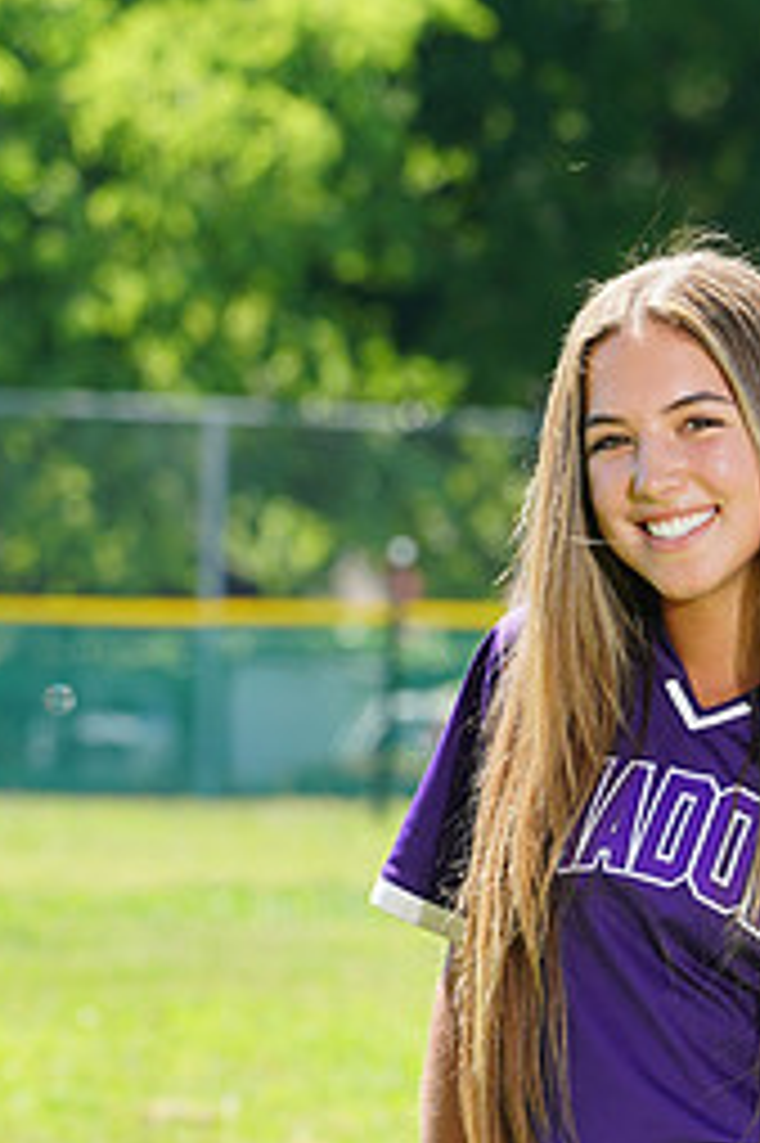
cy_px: 1300
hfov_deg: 3.0
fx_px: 14363
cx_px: 693
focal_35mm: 453
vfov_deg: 4.5
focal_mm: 198
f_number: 9
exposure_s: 1/160
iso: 200
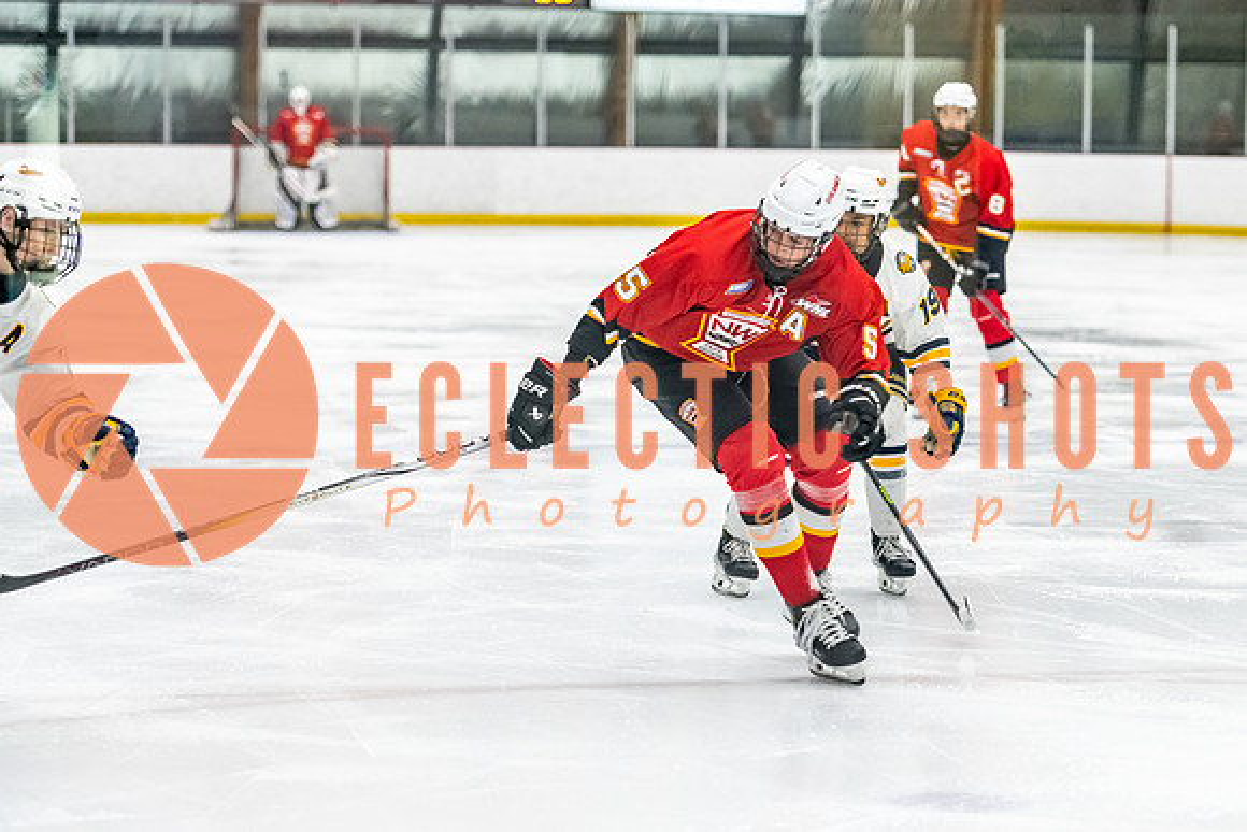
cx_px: 776
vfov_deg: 10.5
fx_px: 4525
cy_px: 517
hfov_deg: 15.7
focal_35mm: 131
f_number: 2.8
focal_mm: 105
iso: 3200
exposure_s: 1/800
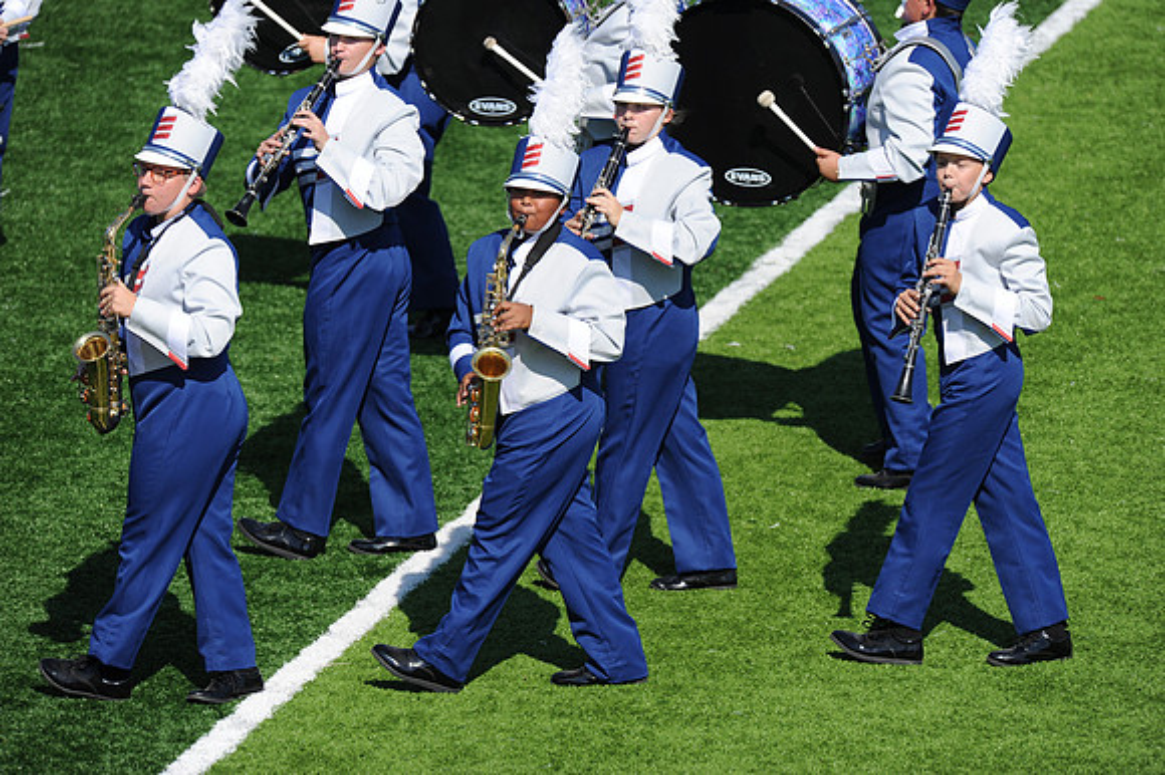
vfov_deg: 3.4
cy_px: 388
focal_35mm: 400
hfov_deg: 5.2
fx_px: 12937
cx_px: 582
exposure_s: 1/5000
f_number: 5.6
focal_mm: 400
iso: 800
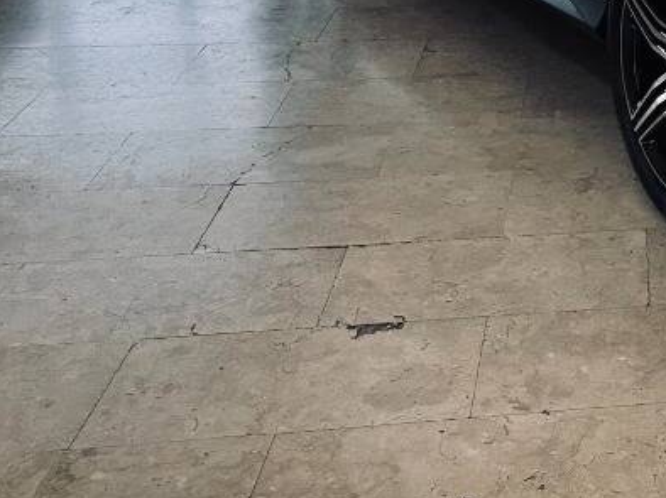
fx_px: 1250
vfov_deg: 20.4
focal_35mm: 65
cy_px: -171
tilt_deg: -10.5
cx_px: 870
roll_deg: -1.9
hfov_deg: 25.6
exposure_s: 1/412
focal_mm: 6.76
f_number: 1.78
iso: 80
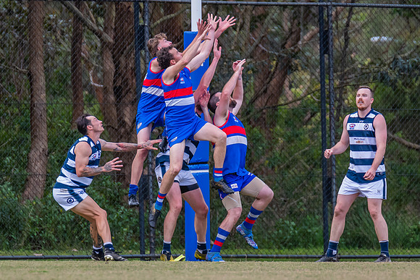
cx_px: 207
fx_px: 9871
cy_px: 115
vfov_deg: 1.6
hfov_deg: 2.4
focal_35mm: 846
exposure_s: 1/2000
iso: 800
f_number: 5
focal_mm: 420
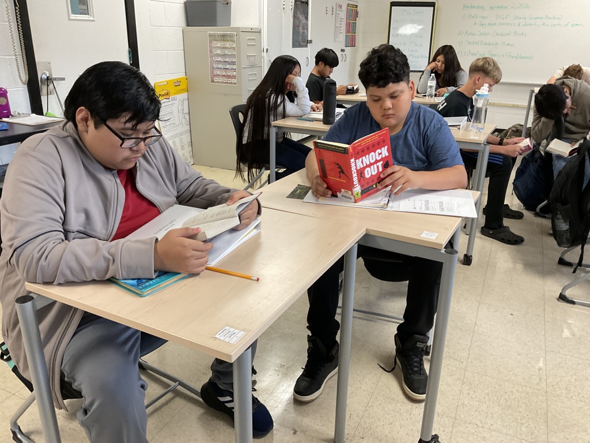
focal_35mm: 29
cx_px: 295
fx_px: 494
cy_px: 222
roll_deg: -0.3
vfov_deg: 48.2
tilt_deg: -19.1
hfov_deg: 61.7
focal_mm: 3
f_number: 1.8
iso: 100
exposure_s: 1/60
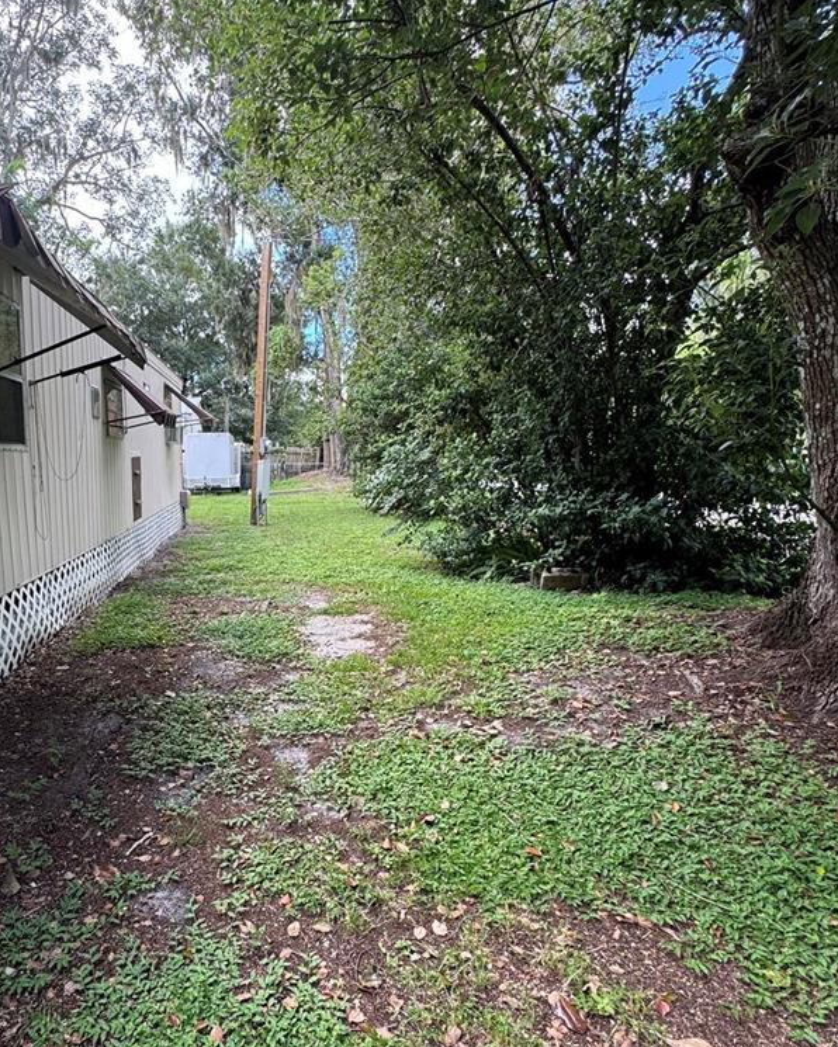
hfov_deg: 60.8
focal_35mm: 22
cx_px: 247
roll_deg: +0.5
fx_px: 682
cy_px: 593
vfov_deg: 74.7
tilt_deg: -11.2
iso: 50
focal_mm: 2.22
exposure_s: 1/99
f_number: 2.2
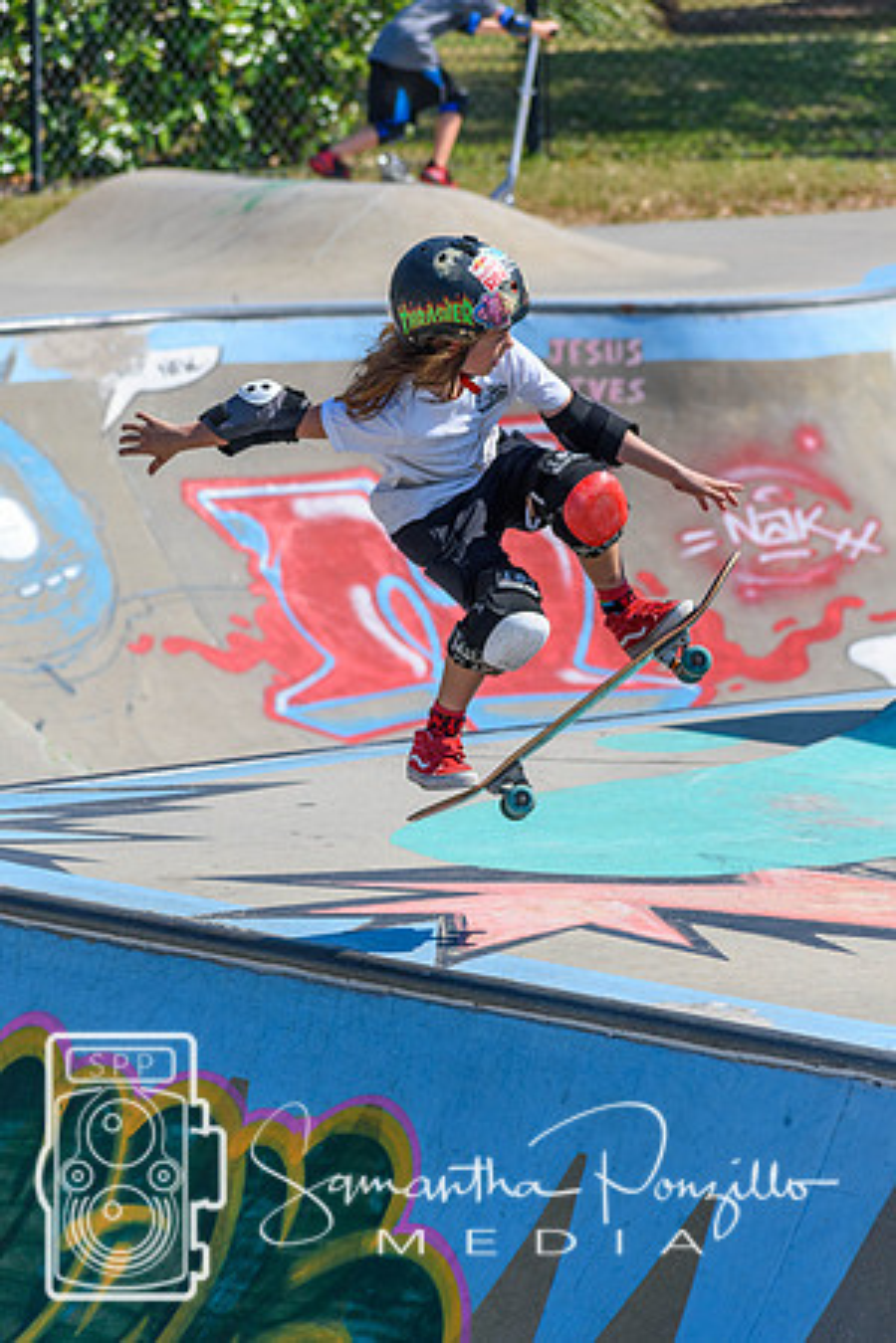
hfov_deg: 6.5
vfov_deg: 9.8
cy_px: 672
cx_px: 448
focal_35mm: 210
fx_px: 7839
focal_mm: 140
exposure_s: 1/2000
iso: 250
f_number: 5.6
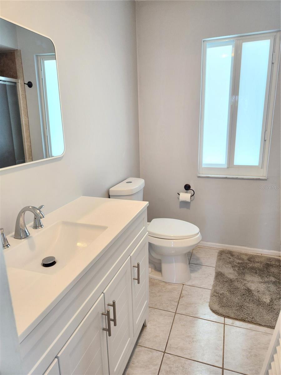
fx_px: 249
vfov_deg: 73.9
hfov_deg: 58.9
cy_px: 188
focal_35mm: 23
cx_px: 140
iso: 200
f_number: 1.8
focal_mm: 5.4
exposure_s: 1/60
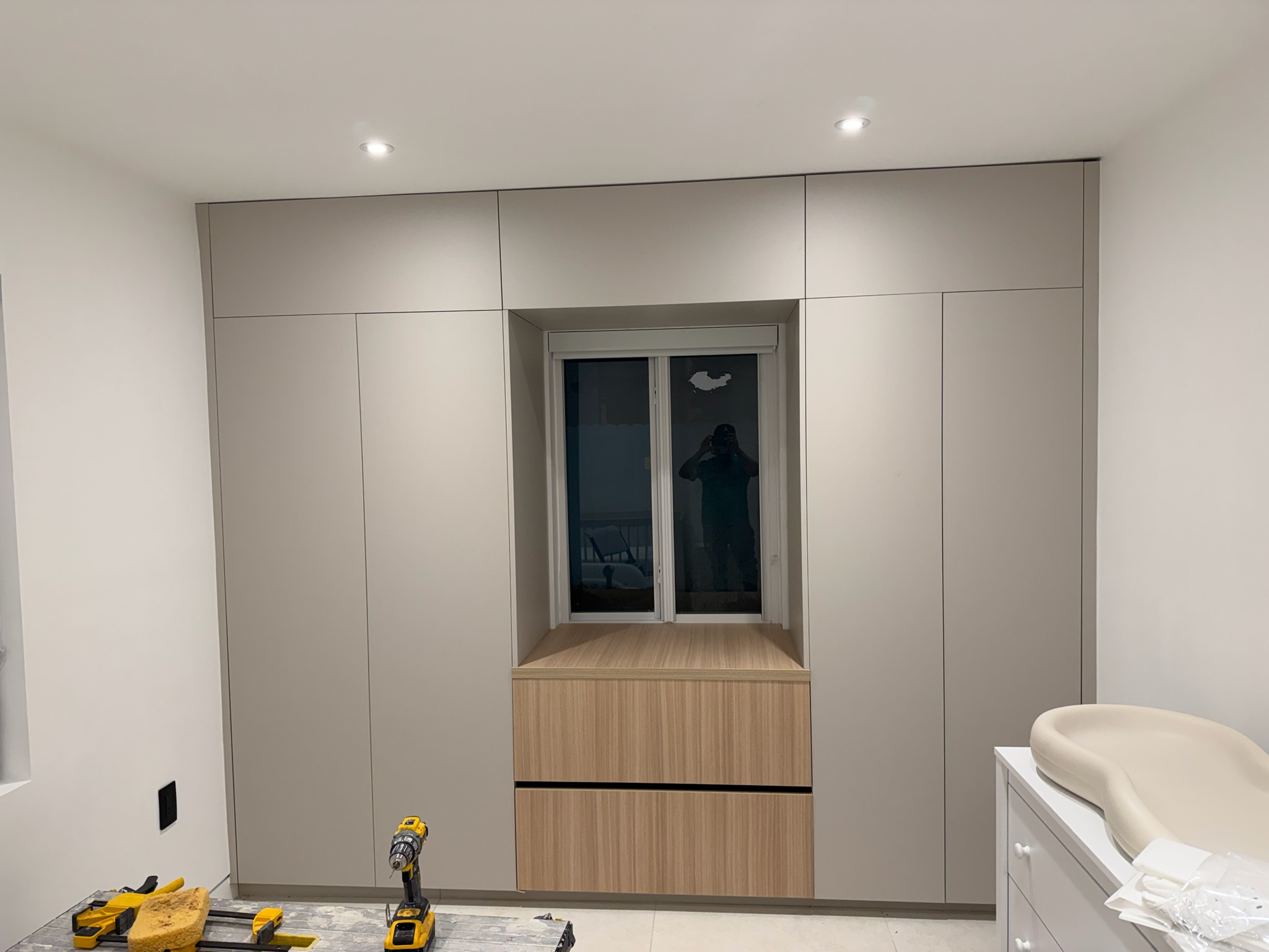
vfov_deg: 56.8
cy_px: 476
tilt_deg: -2.7
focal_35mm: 24
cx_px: 634
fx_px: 880
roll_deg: +1.7
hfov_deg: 71.6
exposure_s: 1/120
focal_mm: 6.76
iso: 160
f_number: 1.78
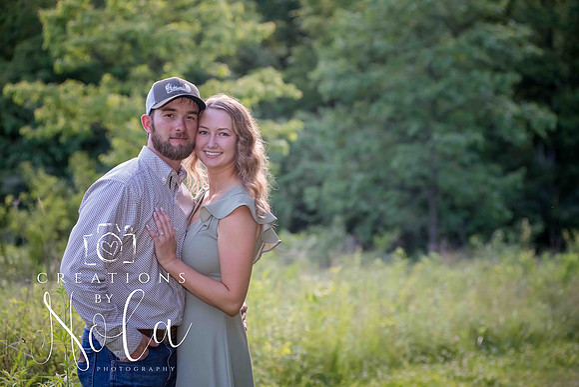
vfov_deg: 15.9
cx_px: 290
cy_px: 194
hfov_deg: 23.6
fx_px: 1383
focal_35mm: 86
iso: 1600
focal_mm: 86
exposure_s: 1/1000
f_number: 4
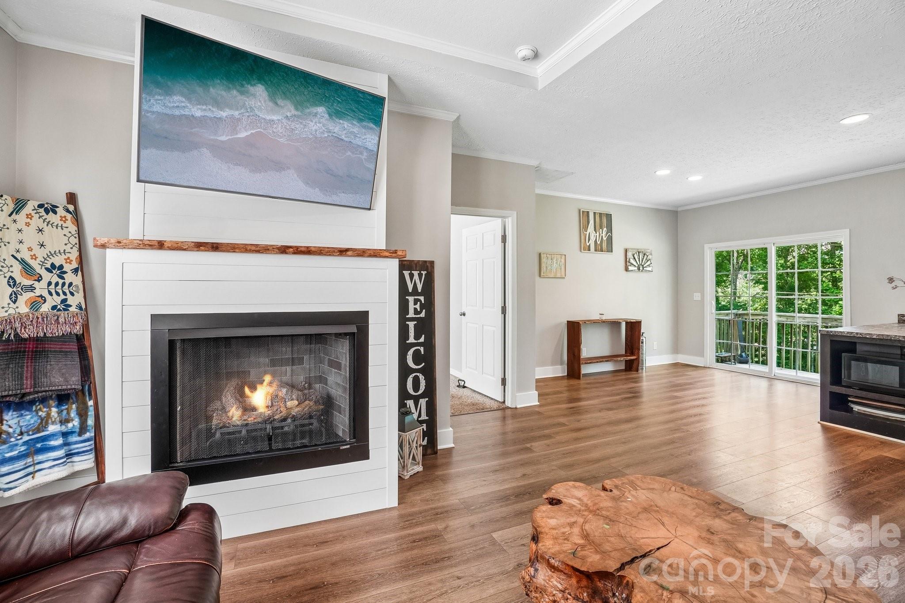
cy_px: 302
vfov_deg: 77.3
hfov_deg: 100.4
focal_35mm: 15
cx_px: 452
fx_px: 377
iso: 400
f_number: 8
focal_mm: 10
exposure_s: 1/13
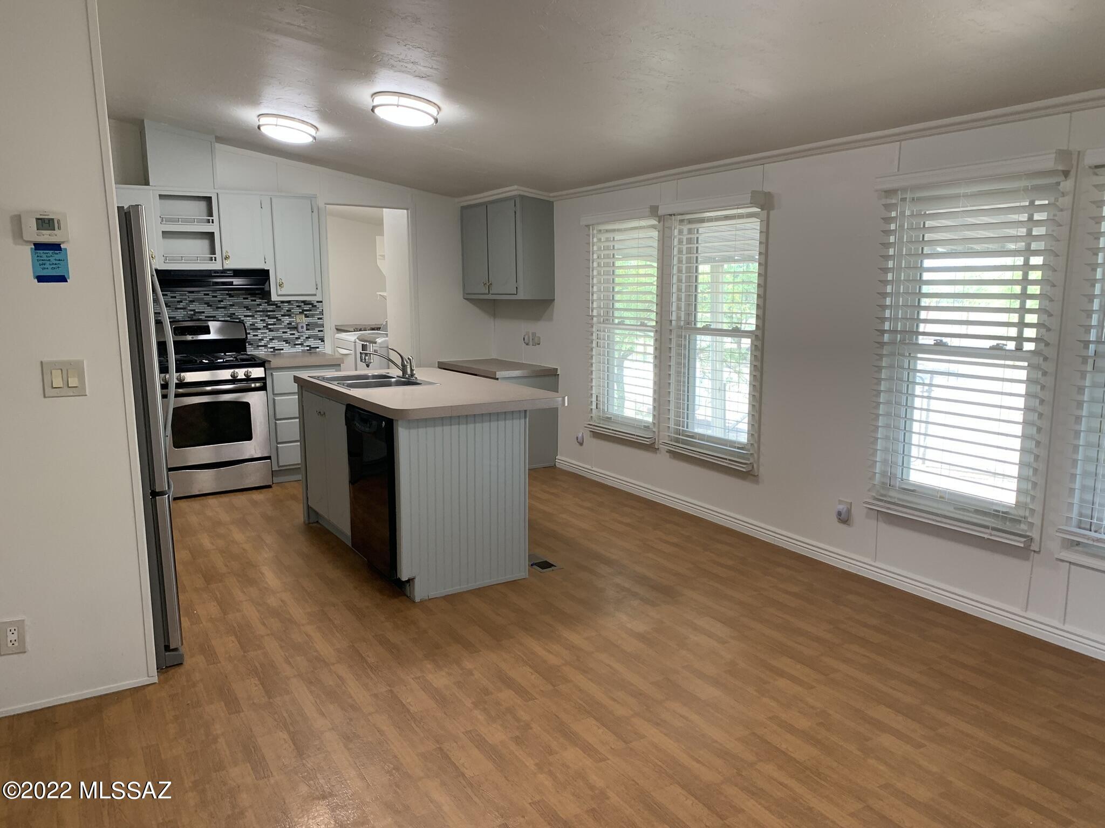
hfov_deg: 67.3
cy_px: 414
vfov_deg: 53.1
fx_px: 830
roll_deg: +0.1
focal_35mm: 26
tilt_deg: -9.0
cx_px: 552
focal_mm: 4.25
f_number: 1.8
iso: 80
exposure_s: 1/60
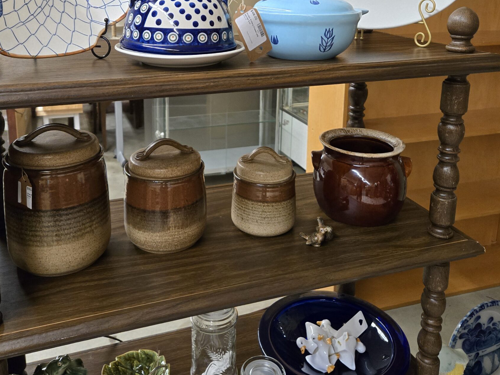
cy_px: 99
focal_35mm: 35
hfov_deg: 52.6
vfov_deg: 39.7
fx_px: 506
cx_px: 232
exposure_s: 1/120
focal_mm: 5.4
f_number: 1.8
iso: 800
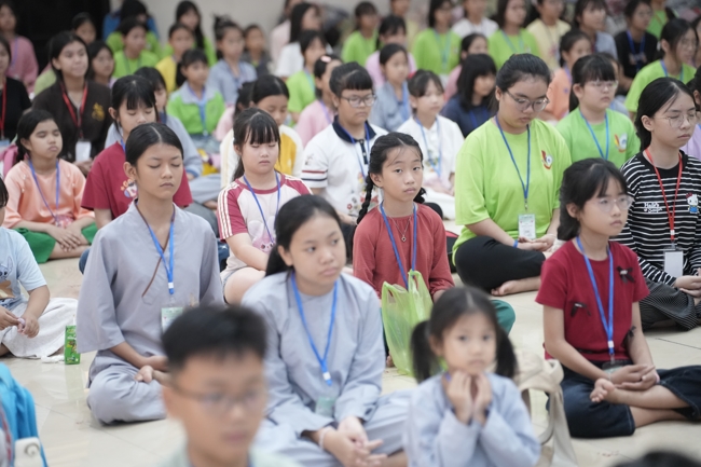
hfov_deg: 18.1
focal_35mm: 113
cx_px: 350
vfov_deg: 12.1
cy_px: 234
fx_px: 2200
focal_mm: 113
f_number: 2.8
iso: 4000
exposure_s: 1/160
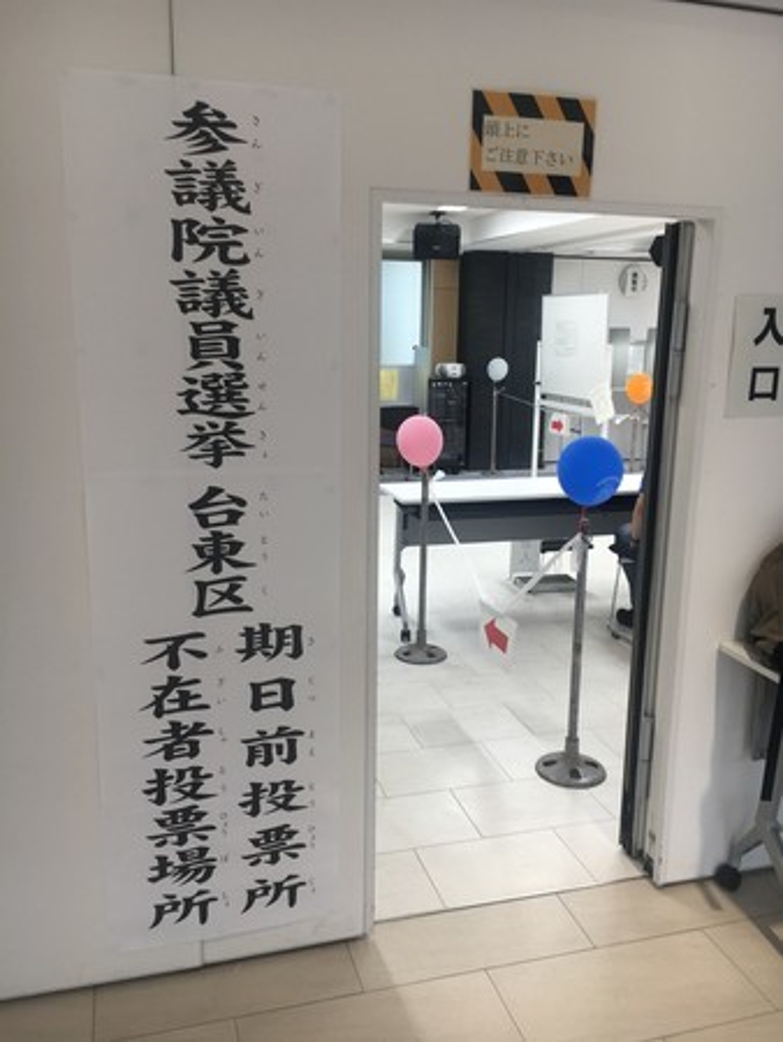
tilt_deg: -12.0
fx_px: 874
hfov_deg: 48.3
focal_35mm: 29
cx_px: 392
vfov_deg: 61.6
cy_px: 521
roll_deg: -1.1
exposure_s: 1/60
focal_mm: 4.15
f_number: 2.2
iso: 32
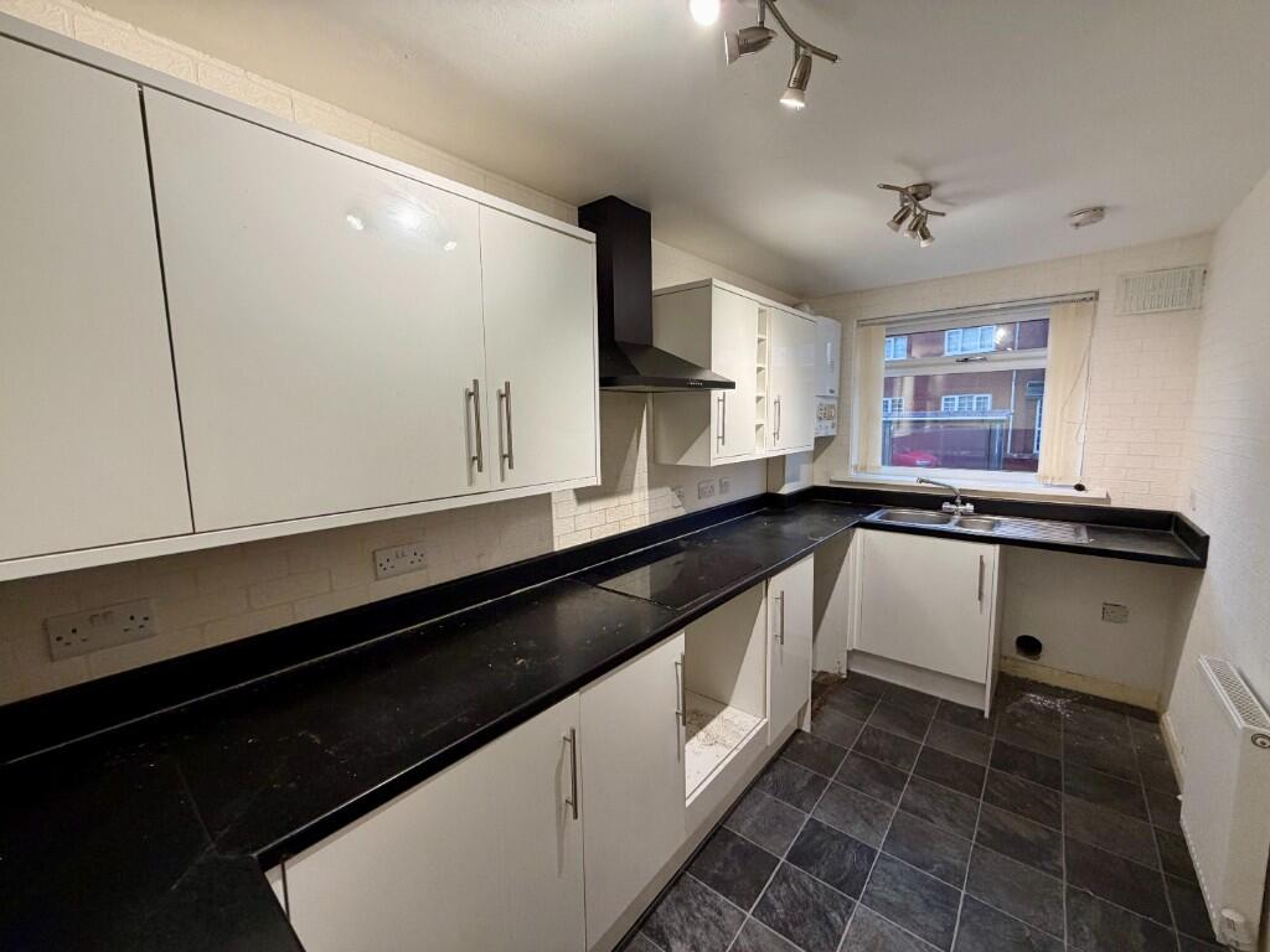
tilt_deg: -6.5
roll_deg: +1.8
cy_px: 476
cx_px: 635
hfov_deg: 102.1
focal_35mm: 14
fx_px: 514
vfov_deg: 85.7
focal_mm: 2.22
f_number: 2.2
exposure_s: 1/100
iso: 250
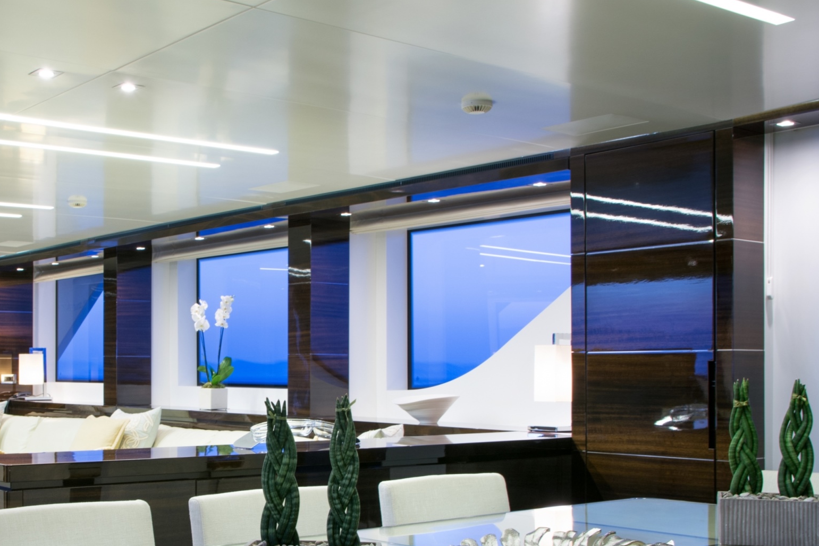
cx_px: 239
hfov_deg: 38.9
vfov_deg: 26.8
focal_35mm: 50
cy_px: 384
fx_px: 1138
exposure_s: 1/1.67
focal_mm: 22
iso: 125
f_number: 9
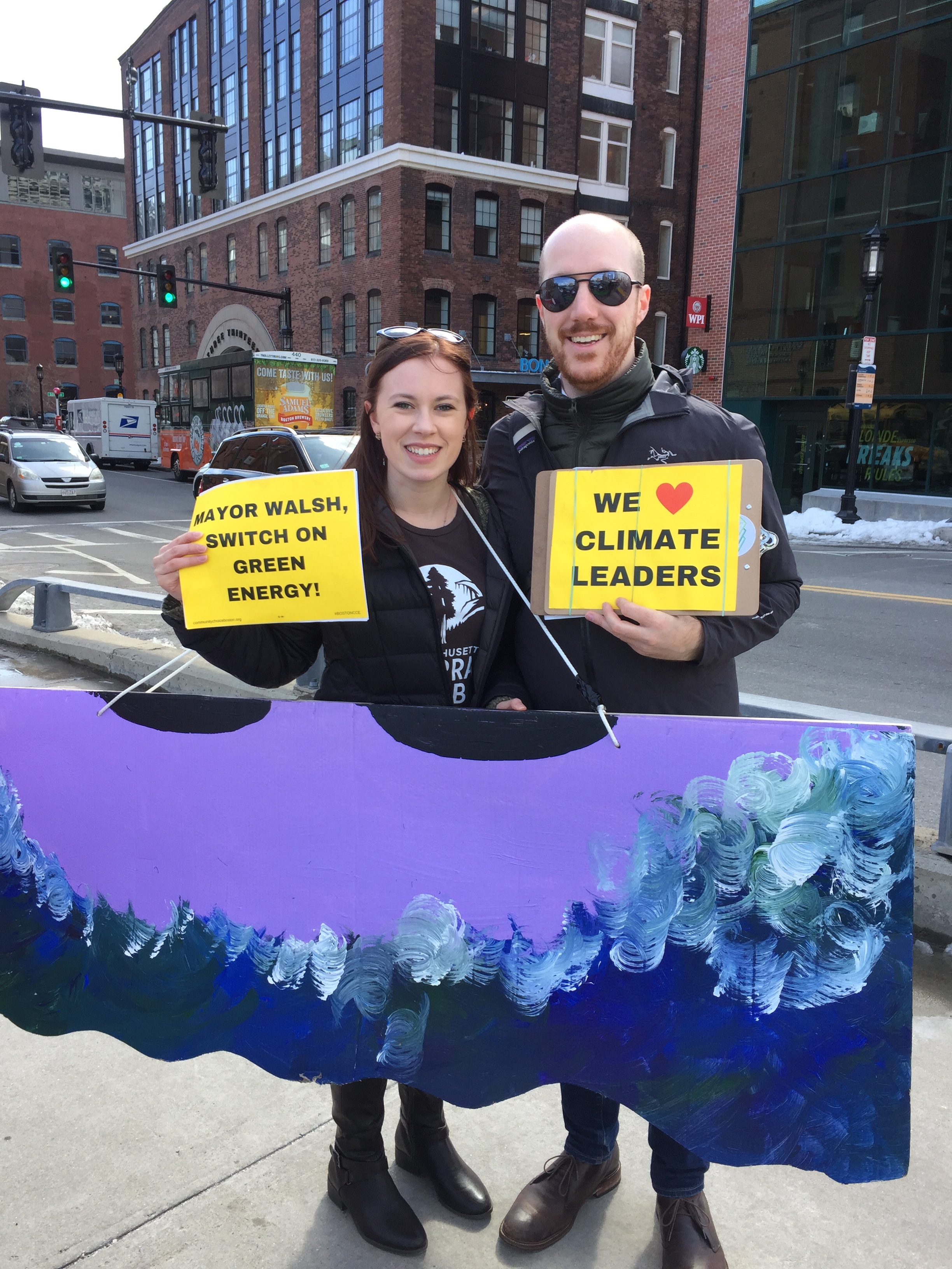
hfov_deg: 48.2
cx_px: 476
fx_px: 1063
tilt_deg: -10.6
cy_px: 634
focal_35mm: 29
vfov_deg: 61.7
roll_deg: -1.2
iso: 32
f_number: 2.2
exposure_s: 1/408
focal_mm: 4.15
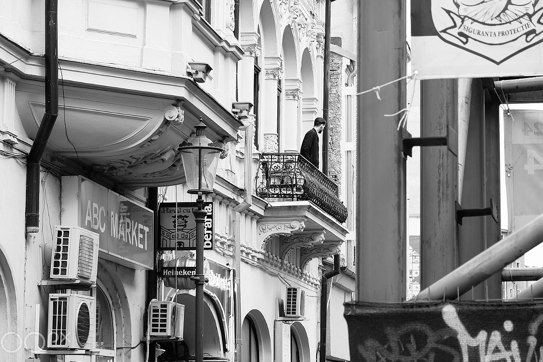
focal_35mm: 113
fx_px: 1704
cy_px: 157
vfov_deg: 12.1
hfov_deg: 18.1
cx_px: 326
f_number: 5.6
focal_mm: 55
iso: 400
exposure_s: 1/90
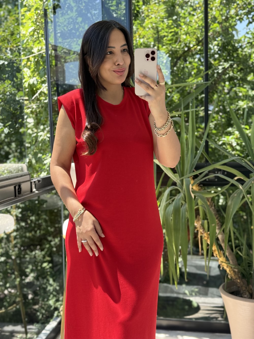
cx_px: 127
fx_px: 470
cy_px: 170
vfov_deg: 39.7
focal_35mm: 48
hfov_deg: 30.3
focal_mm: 6.76
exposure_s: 1/221
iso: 64
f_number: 1.78
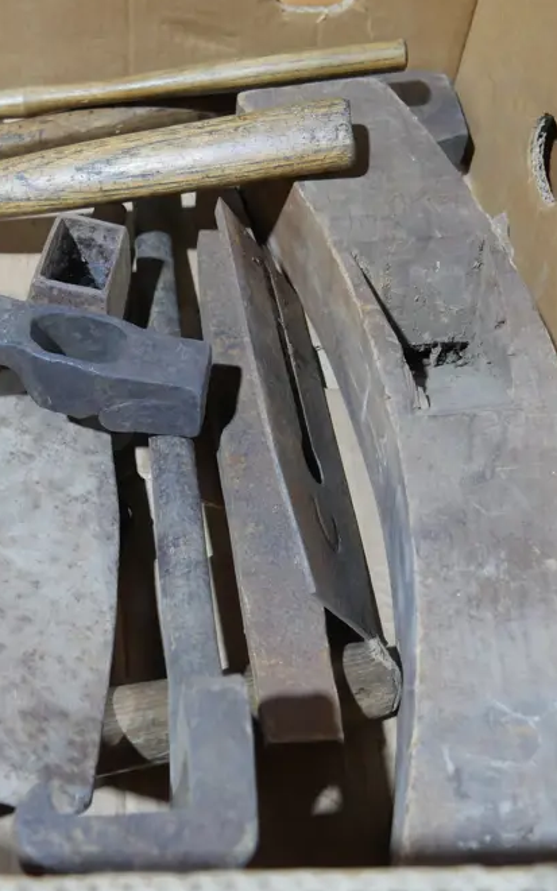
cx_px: 121
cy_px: 408
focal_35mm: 46
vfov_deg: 43.5
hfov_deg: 27.5
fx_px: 1117
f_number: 3.5
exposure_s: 1/60
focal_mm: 14
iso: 640
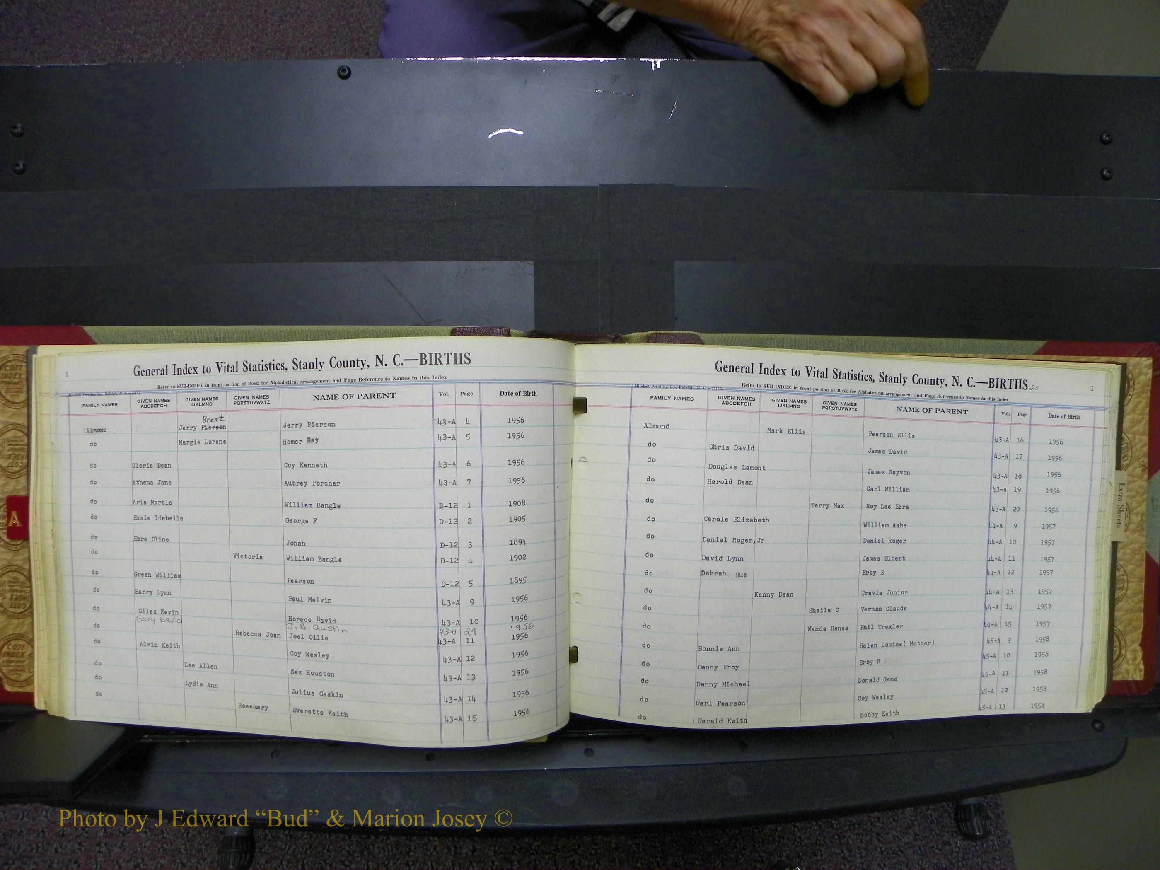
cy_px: 435
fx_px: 871
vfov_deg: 53.1
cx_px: 580
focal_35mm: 26
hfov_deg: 67.3
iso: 100
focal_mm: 4.6
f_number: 2.8
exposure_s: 1/30
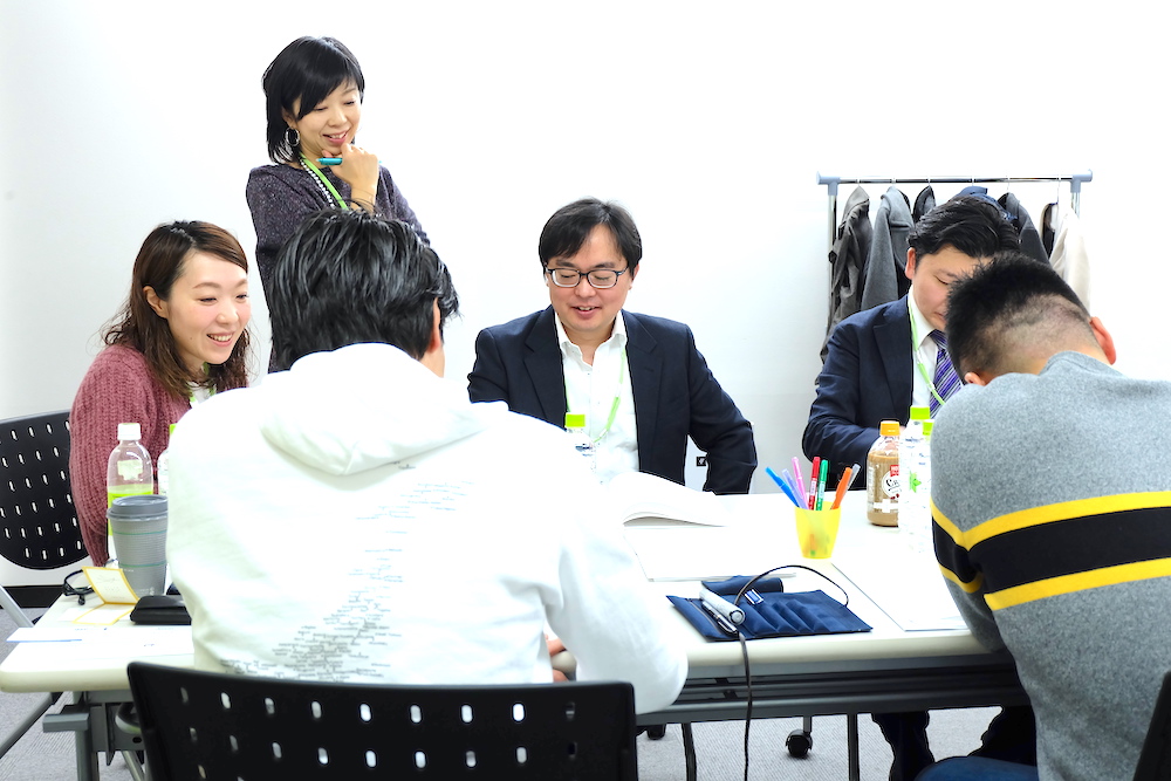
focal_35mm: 40
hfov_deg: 48.5
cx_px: 586
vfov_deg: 33.4
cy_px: 390
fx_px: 1301
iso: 400
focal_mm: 26.9
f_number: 4.5
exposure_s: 1/38
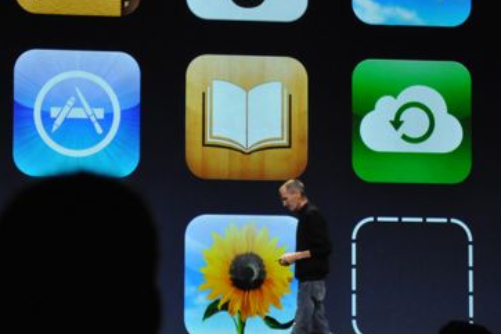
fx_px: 2712
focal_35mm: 195
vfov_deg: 7.0
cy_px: 112
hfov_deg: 10.6
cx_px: 257
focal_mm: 62
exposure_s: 1/125
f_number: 5.3
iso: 1600
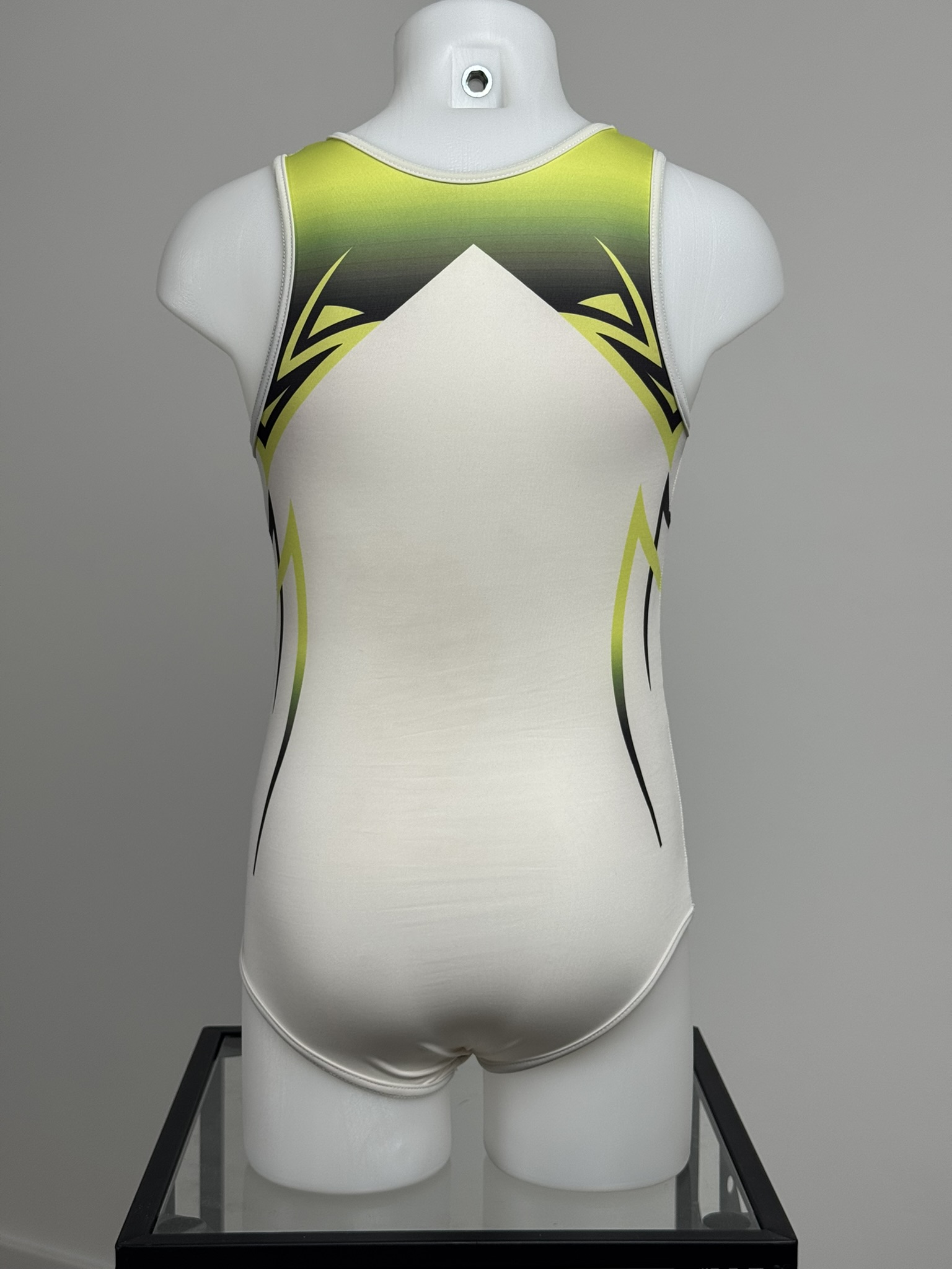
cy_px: 634
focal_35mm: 48
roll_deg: +0.0
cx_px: 476
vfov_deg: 39.7
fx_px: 1760
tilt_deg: -5.9
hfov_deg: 30.3
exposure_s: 1/135
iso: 50
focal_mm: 6.76
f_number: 1.78
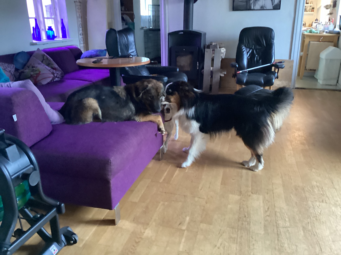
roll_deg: -0.5
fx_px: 305
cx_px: 170
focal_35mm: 31
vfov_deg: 45.4
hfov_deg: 58.4
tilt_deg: -18.9
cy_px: 128
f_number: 2.4
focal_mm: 3.3
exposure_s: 1/25
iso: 640
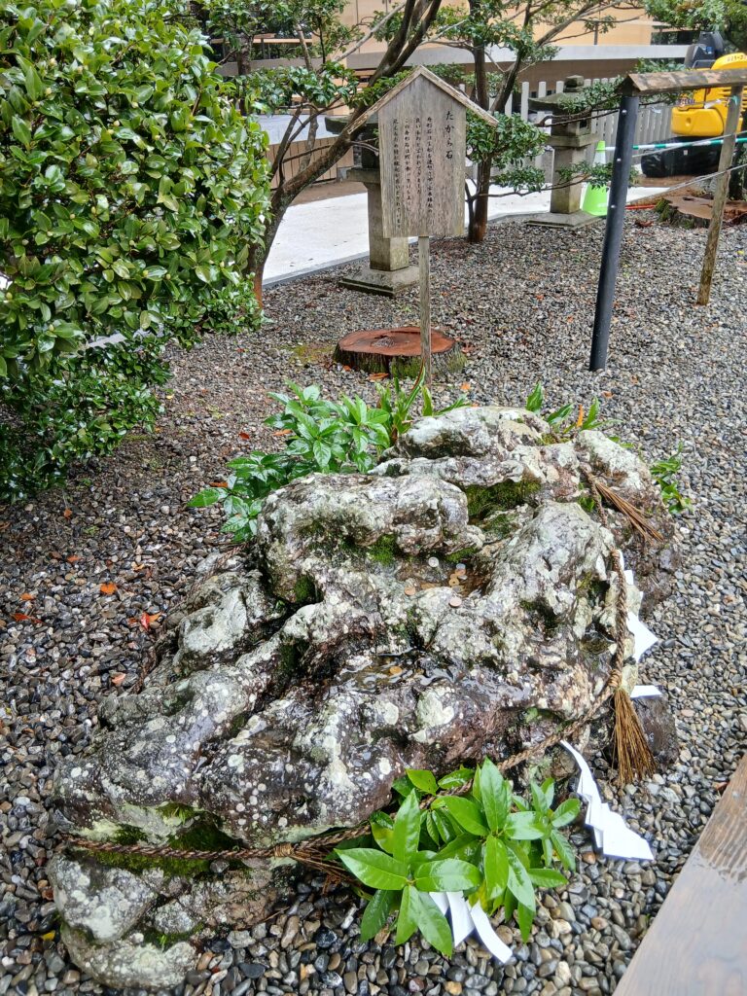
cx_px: 374
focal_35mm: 26
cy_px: 498
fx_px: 748
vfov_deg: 67.3
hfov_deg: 53.1
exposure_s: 1/60
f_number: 1.8
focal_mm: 3.86
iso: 80
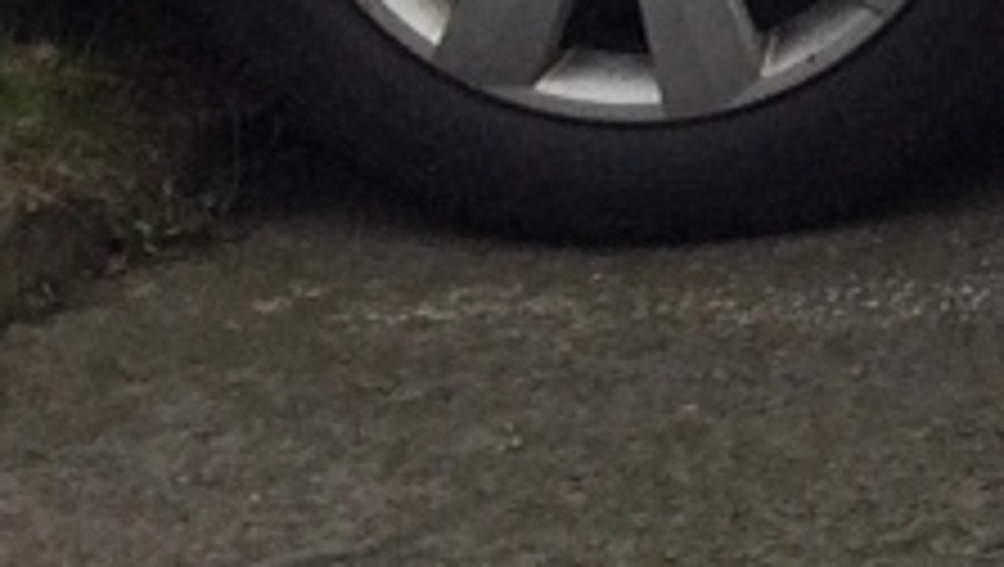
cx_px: 3012
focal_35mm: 231
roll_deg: +1.0
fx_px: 6156
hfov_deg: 8.0
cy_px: -752
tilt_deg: -7.3
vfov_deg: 5.1
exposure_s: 1/1080
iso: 32
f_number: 2.2
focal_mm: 4.15
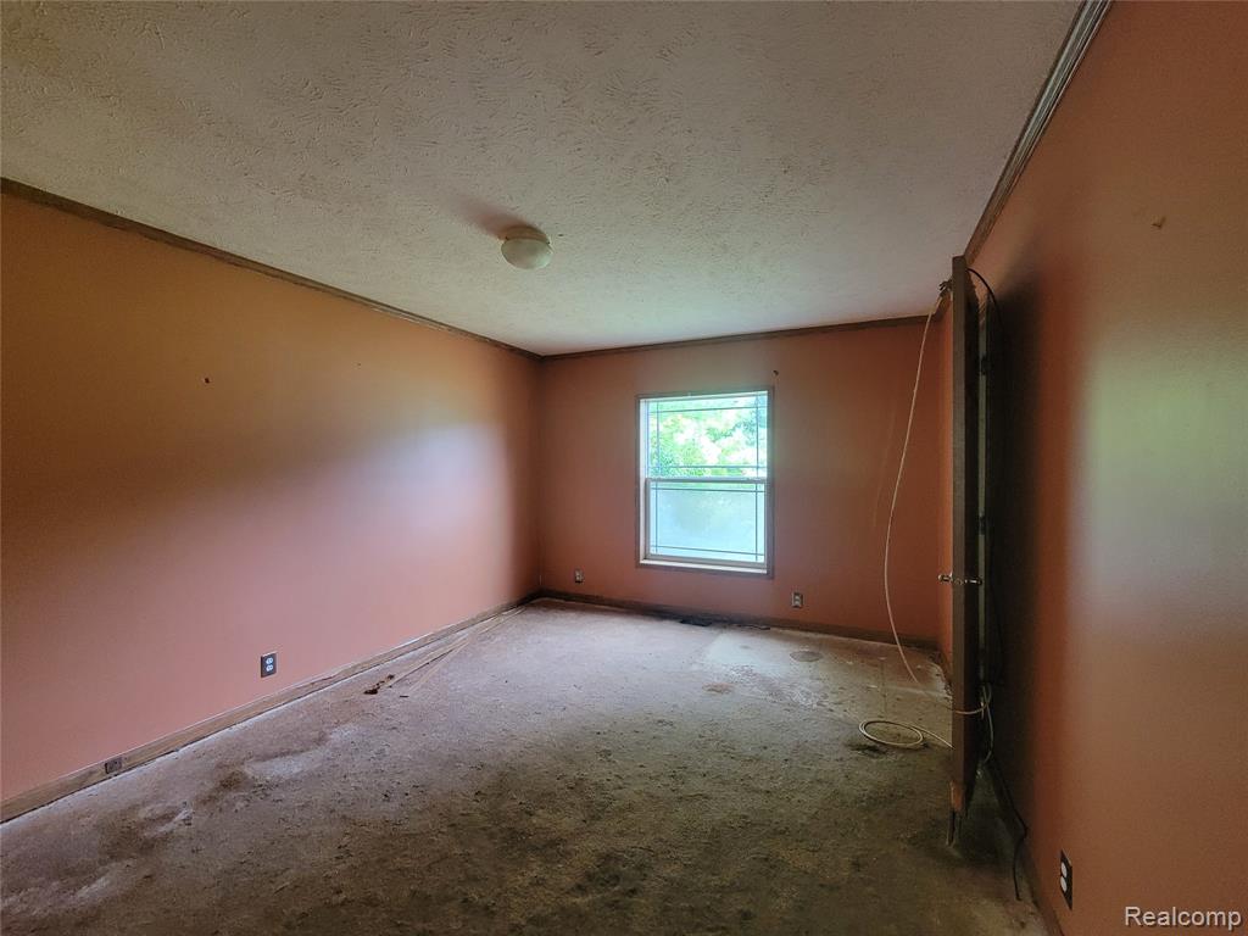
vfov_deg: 89.9
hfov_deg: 106.2
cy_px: 468
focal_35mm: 13
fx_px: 469
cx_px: 624
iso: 400
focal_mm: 2.2
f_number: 2.2
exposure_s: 1/60
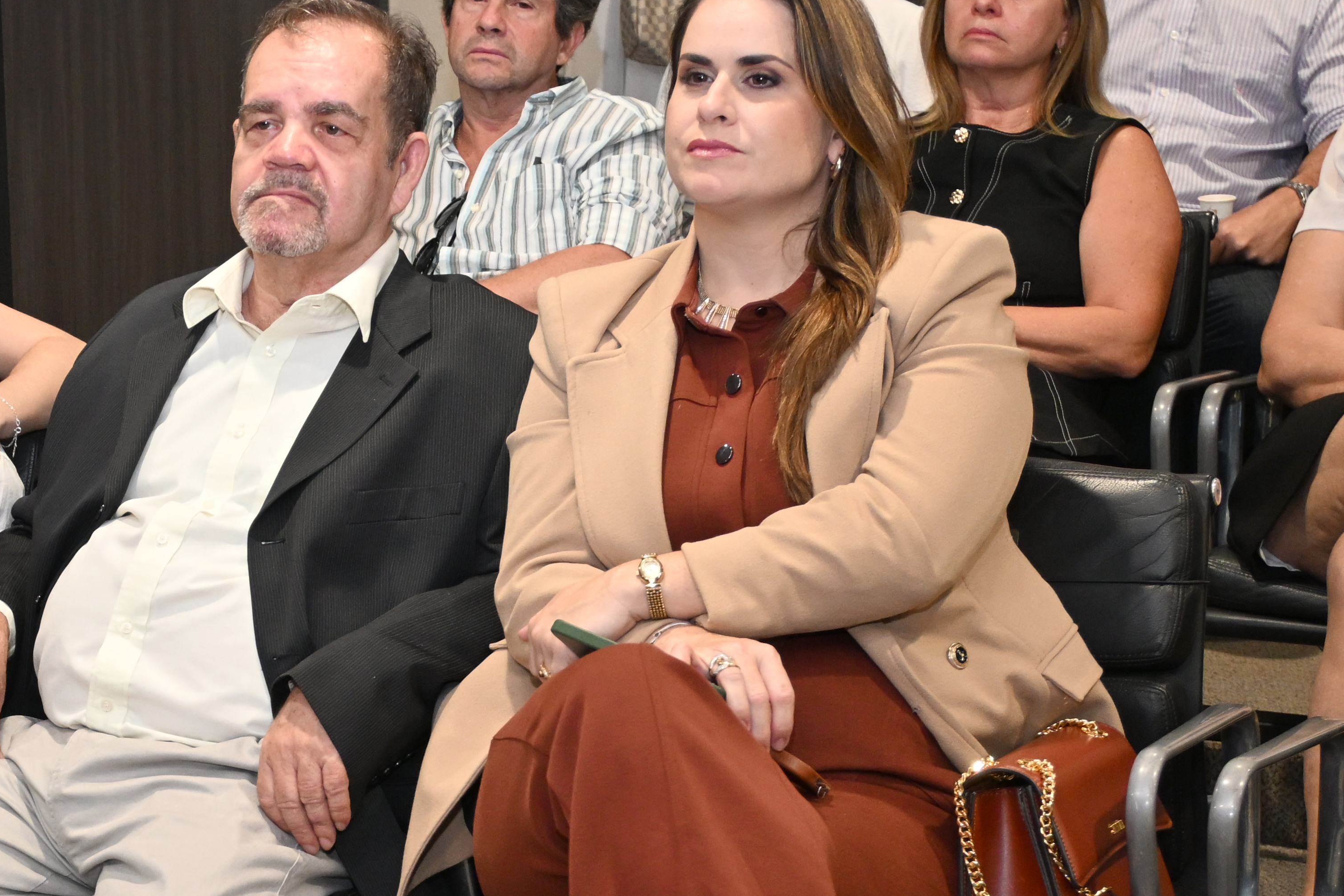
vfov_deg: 17.4
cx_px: 192
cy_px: 691
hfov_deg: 25.4
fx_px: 2912
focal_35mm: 78
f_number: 4.5
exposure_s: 1/100
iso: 1250
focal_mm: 28
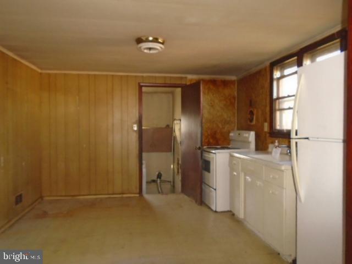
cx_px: 176
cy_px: 132
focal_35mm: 26
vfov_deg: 53.1
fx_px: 264
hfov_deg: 67.3
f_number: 3.2
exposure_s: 1/30
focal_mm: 4.6
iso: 500
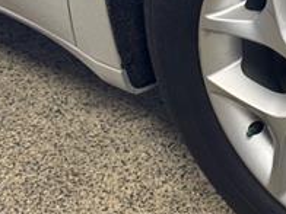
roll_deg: -1.5
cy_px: 51
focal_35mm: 157
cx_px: 388
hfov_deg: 12.2
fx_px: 1297
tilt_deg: -33.2
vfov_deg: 9.4
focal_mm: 6.76
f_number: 1.78
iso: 125
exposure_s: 1/60
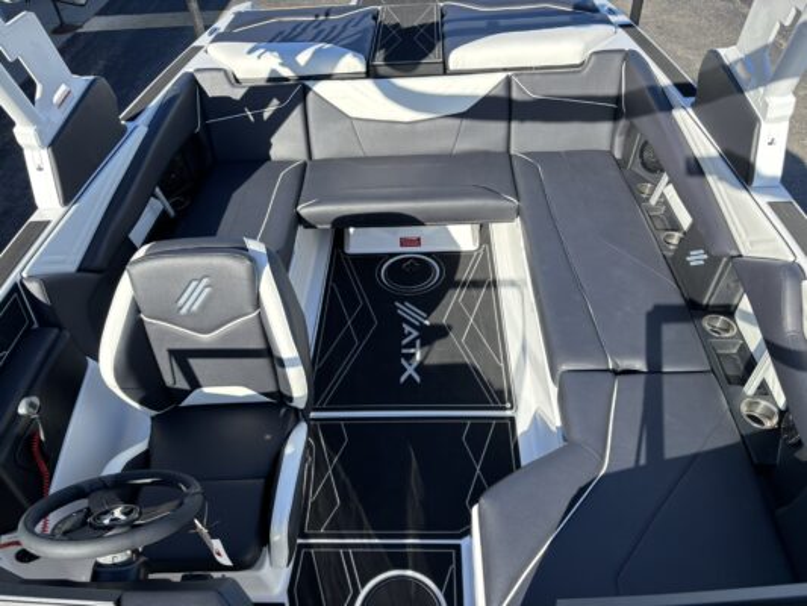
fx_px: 606
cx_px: 404
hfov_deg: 67.3
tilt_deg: -43.6
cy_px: 303
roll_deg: +5.4
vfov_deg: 53.1
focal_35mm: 26
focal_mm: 5.96
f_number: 1.6
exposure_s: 1/1220
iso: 50
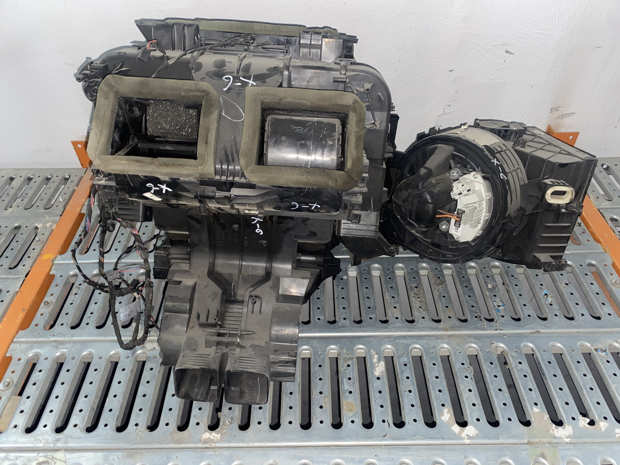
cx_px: 310
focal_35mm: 26
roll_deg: +3.1
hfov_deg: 67.3
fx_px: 466
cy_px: 232
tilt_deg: -44.6
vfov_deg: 53.1
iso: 64
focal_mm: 4.25
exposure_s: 1/17
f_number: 1.8
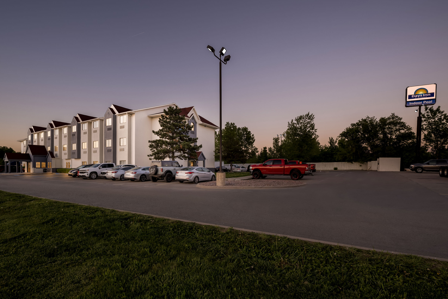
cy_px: 150
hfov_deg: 104.3
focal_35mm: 14
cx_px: 224
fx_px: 174
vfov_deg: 81.2
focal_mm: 14
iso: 100
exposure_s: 1/8
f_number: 8
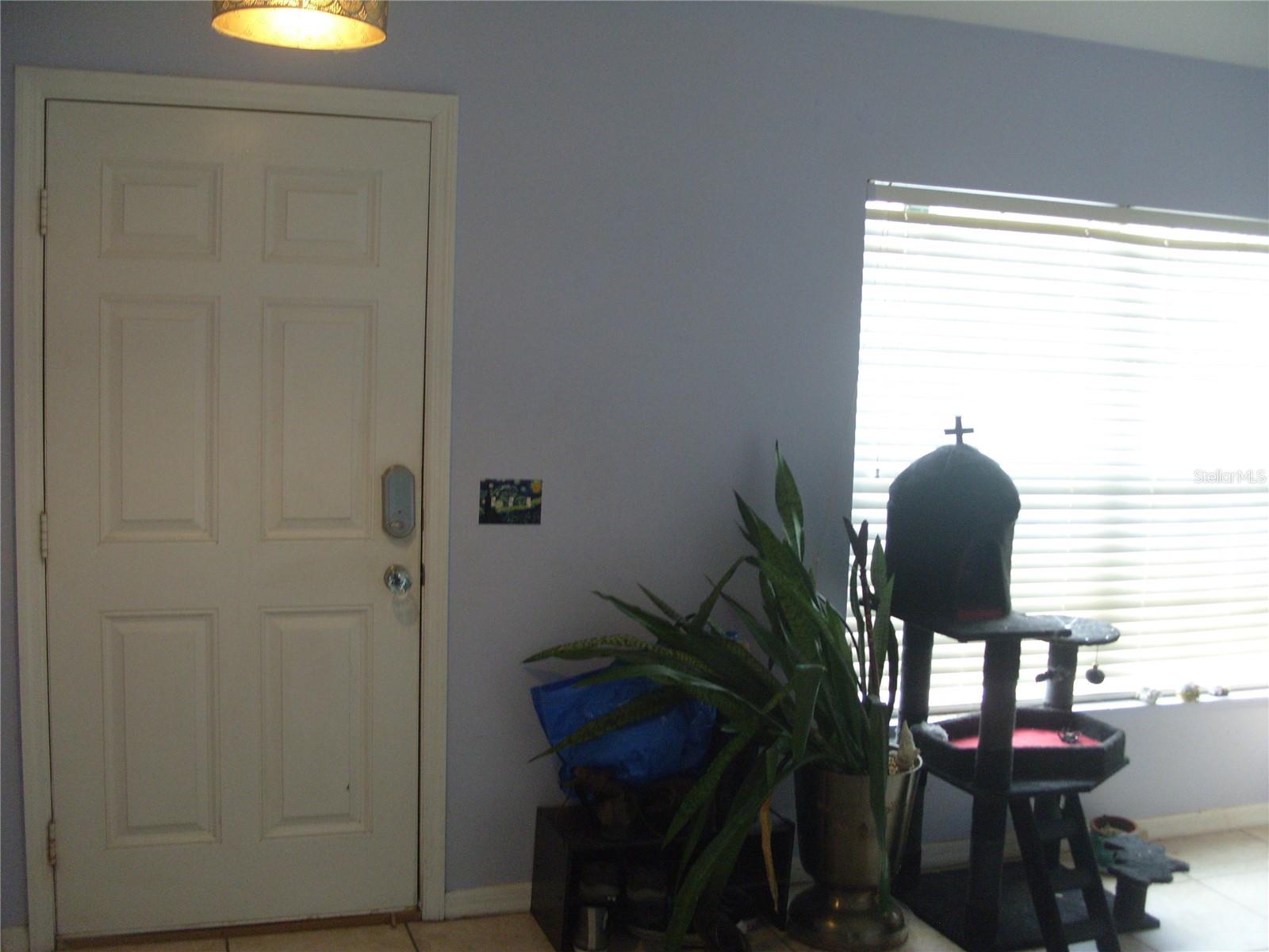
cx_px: 634
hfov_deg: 52.6
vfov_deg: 40.7
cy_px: 476
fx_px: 1283
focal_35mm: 35
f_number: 2.8
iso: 200
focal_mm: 7.8
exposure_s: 1/45
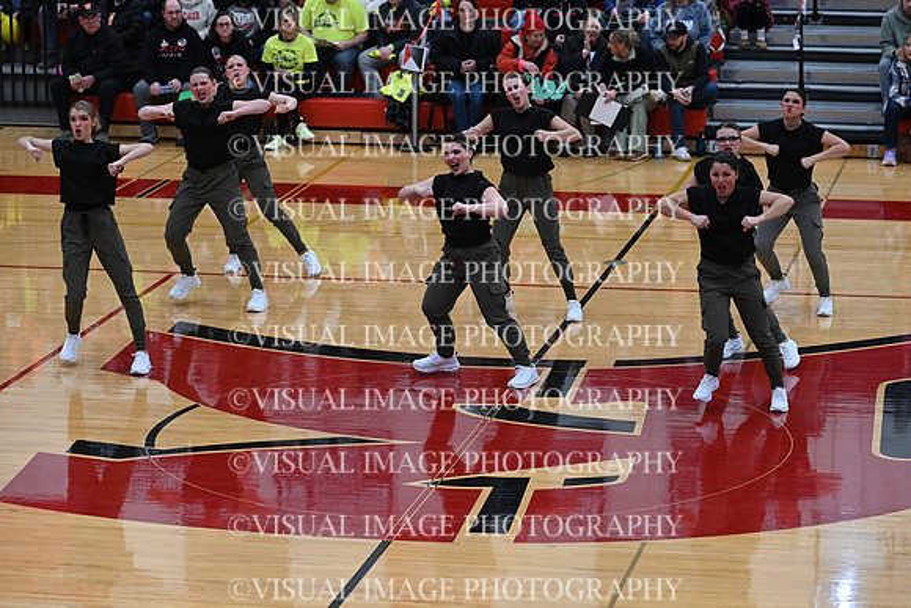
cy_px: 304
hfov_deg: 16.4
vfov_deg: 11.0
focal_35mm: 125
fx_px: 3164
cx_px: 456
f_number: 4
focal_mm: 125
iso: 4000
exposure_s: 1/400
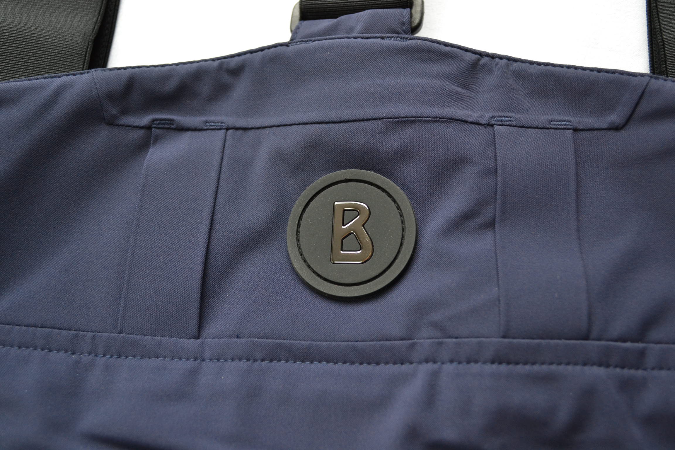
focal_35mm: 39
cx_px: 338
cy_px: 225
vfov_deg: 34.2
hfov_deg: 49.6
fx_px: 731
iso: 720
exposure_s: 1/60
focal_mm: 26
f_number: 4.2
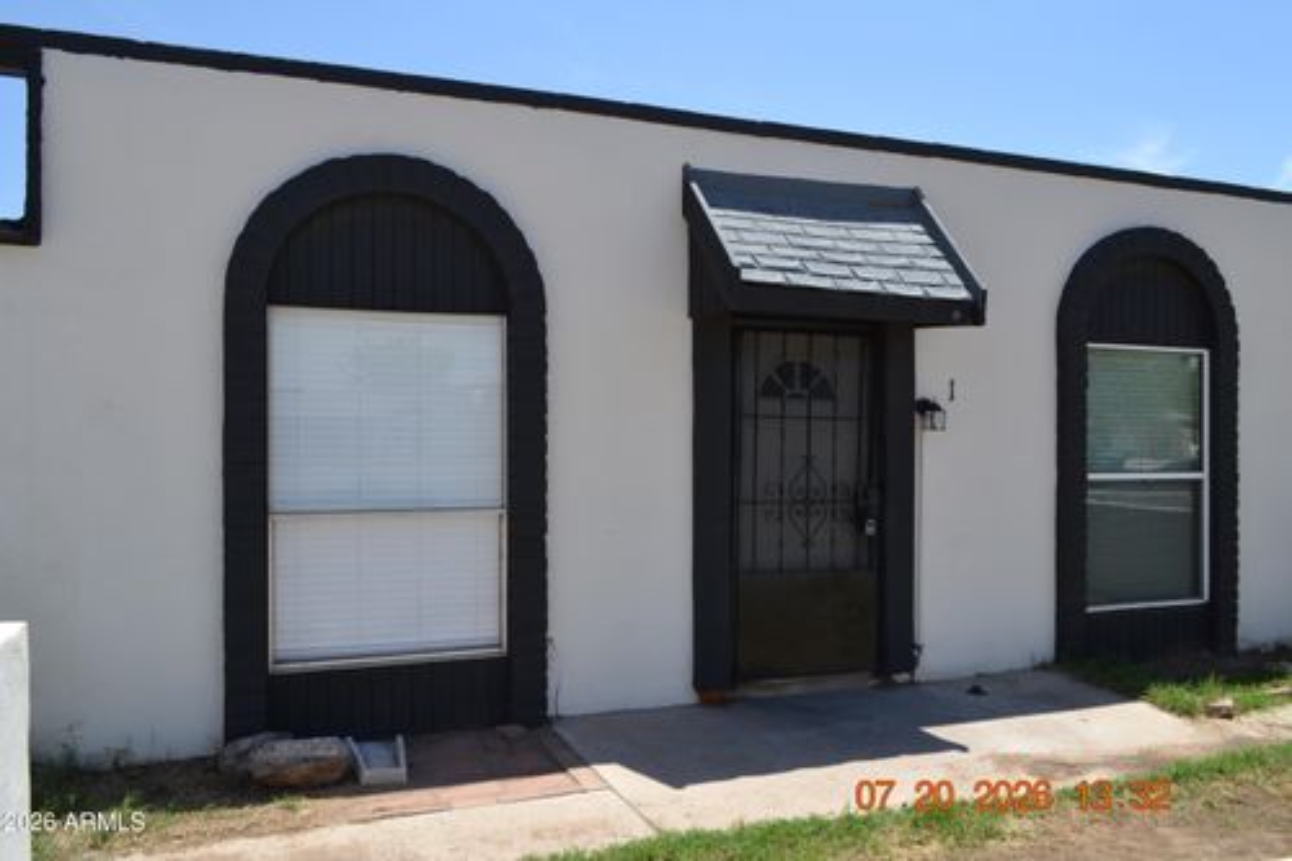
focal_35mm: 27
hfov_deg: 67.4
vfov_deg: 47.9
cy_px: 430
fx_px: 969
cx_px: 646
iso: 100
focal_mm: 18
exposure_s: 1/200
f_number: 7.1
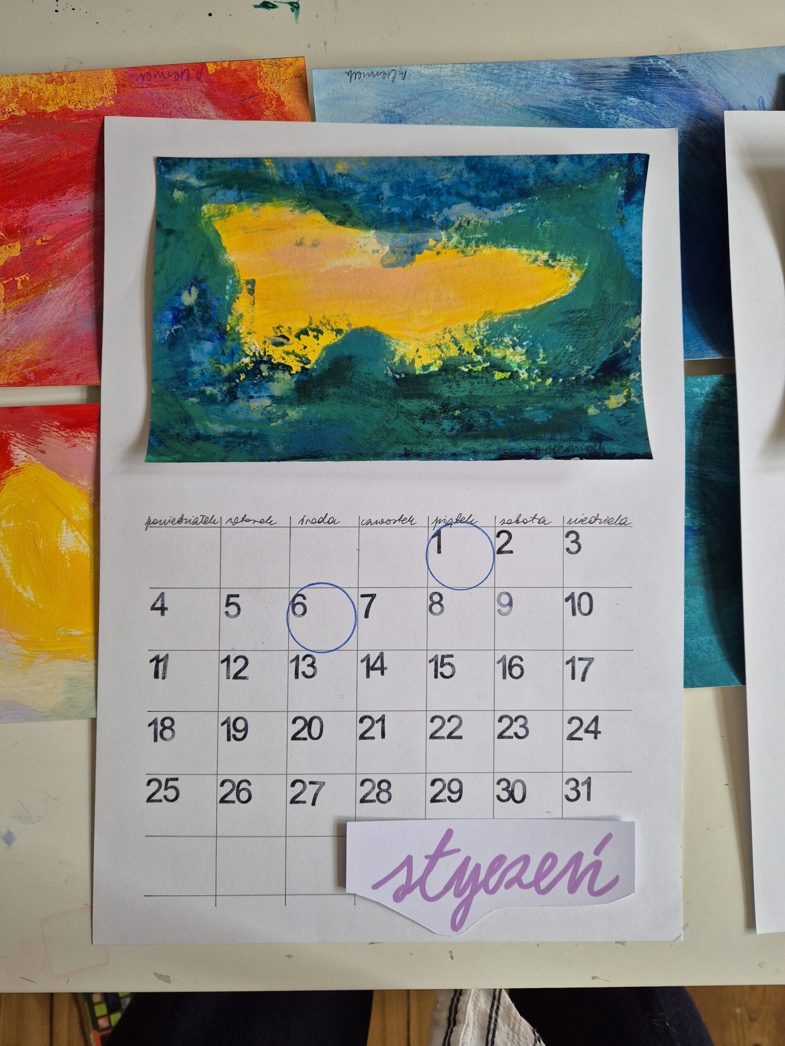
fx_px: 695
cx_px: 392
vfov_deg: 73.9
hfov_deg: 58.9
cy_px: 523
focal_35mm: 23
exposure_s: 1/100
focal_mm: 5.4
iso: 320
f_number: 1.8
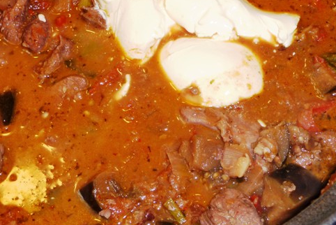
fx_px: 644
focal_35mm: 69
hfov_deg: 29.2
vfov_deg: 19.7
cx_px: 167
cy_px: 75
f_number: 4.2
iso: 100
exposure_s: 1/30
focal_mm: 8.5
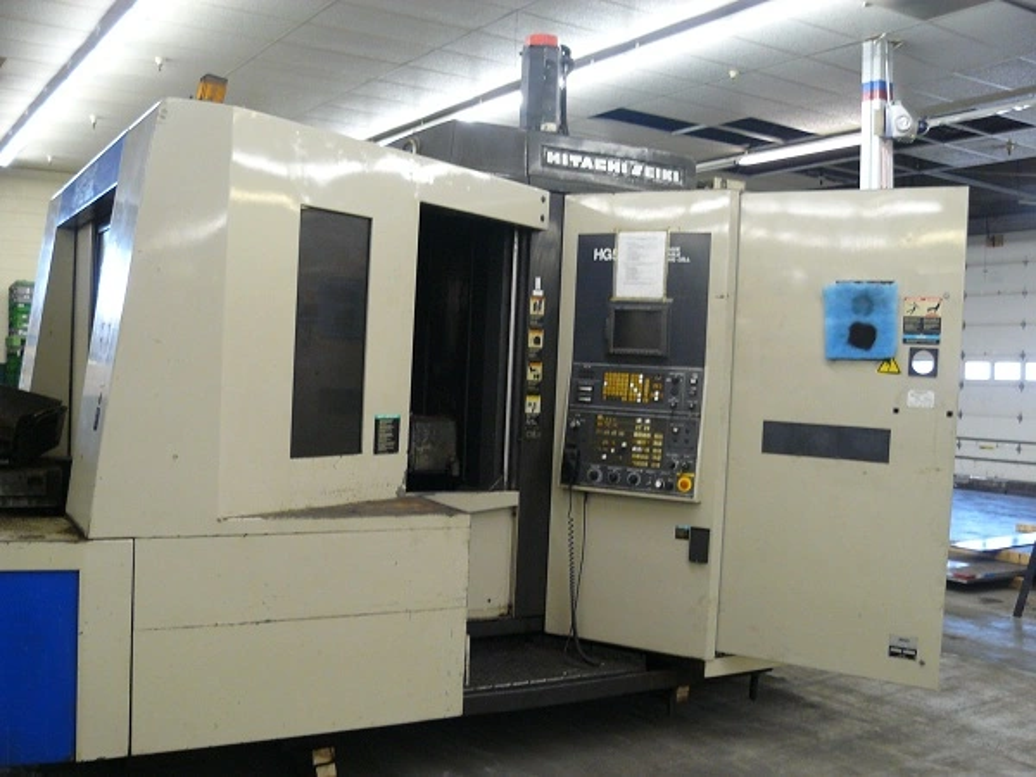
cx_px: 518
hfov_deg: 51.4
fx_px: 1077
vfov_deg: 39.7
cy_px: 388
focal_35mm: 36
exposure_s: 1/15
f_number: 2.8
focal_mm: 6
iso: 200
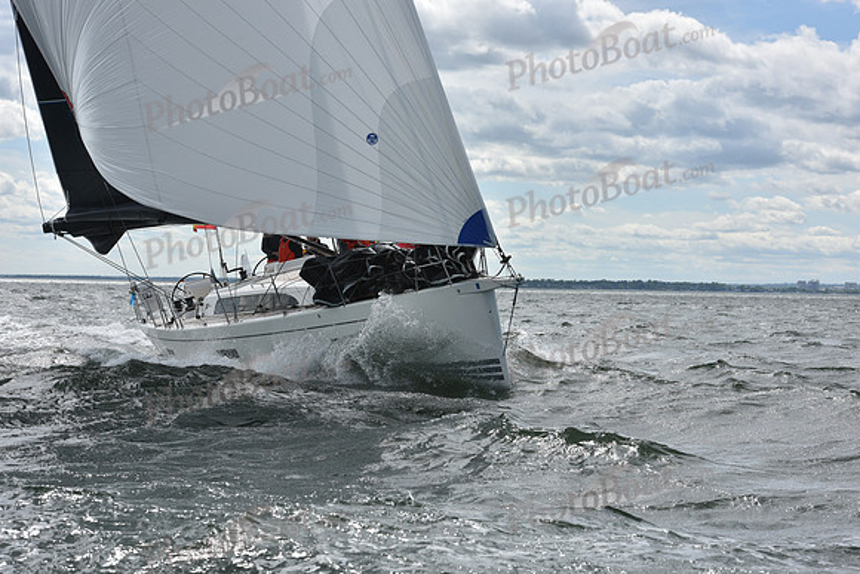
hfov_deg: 23.6
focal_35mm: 86
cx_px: 430
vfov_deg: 15.9
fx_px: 2055
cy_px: 287
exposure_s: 1/1000
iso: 320
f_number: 9
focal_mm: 86
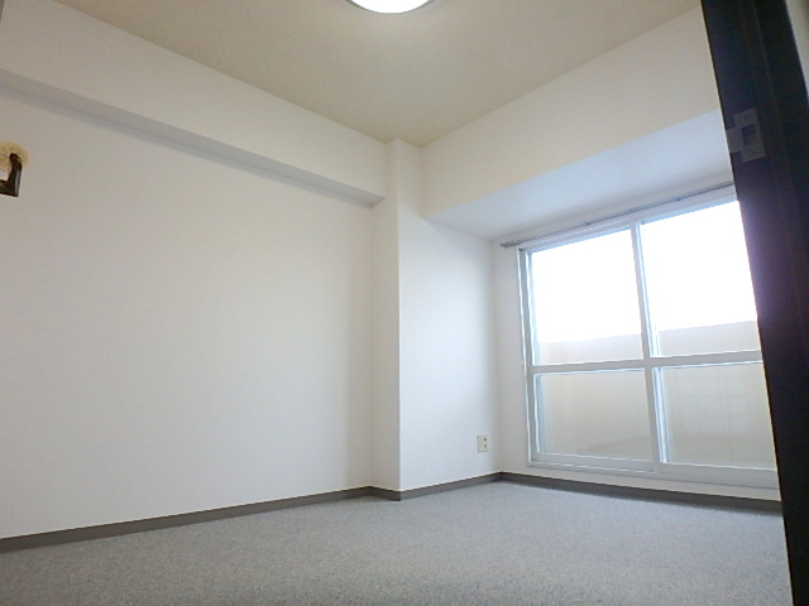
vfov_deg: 63.4
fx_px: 491
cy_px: 303
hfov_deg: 79.0
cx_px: 404
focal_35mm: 21
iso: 160
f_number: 3.5
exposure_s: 1/60
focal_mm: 3.7
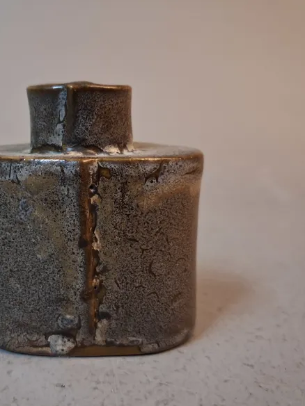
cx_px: 89
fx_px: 435
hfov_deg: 38.0
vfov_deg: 50.1
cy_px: 208
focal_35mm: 37
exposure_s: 1/50
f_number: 1.8
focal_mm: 4
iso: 400
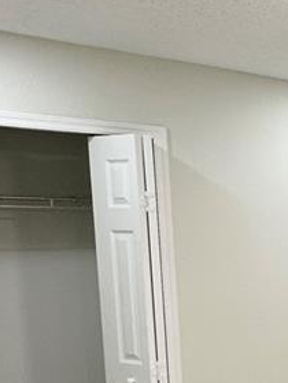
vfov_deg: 31.4
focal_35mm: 60
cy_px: 304
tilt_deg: -7.5
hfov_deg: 19.2
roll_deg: -0.2
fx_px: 666
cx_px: 503
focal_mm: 2.22
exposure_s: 1/120
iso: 64
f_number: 2.2
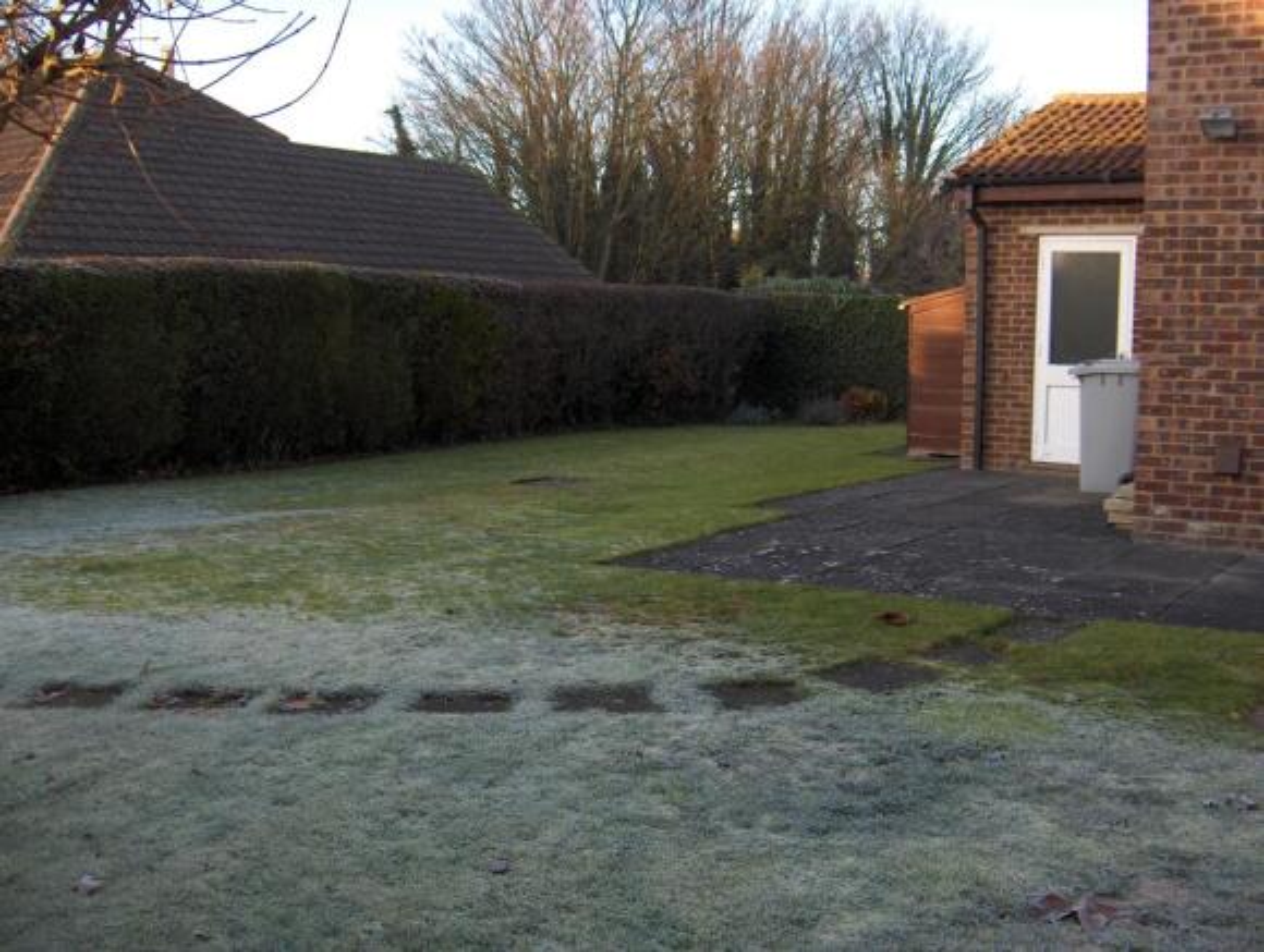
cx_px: 632
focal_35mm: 39
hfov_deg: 47.8
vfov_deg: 36.9
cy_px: 476
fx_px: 1426
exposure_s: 1/145
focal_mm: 8
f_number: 2.8
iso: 103
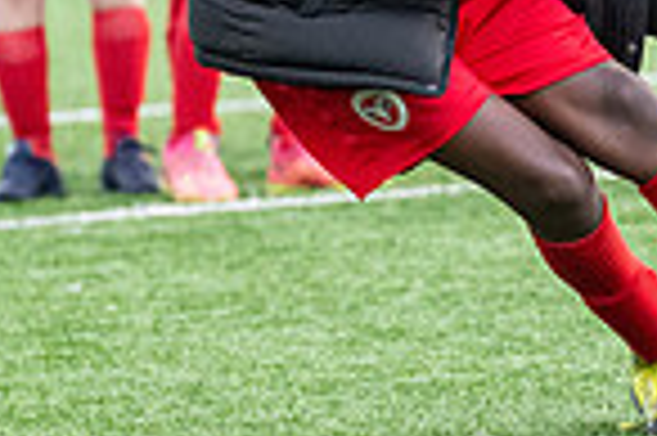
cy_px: -187
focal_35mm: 556
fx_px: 10136
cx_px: 234
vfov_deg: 2.5
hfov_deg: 3.7
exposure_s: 1/2000
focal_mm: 140
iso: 2000
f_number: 4
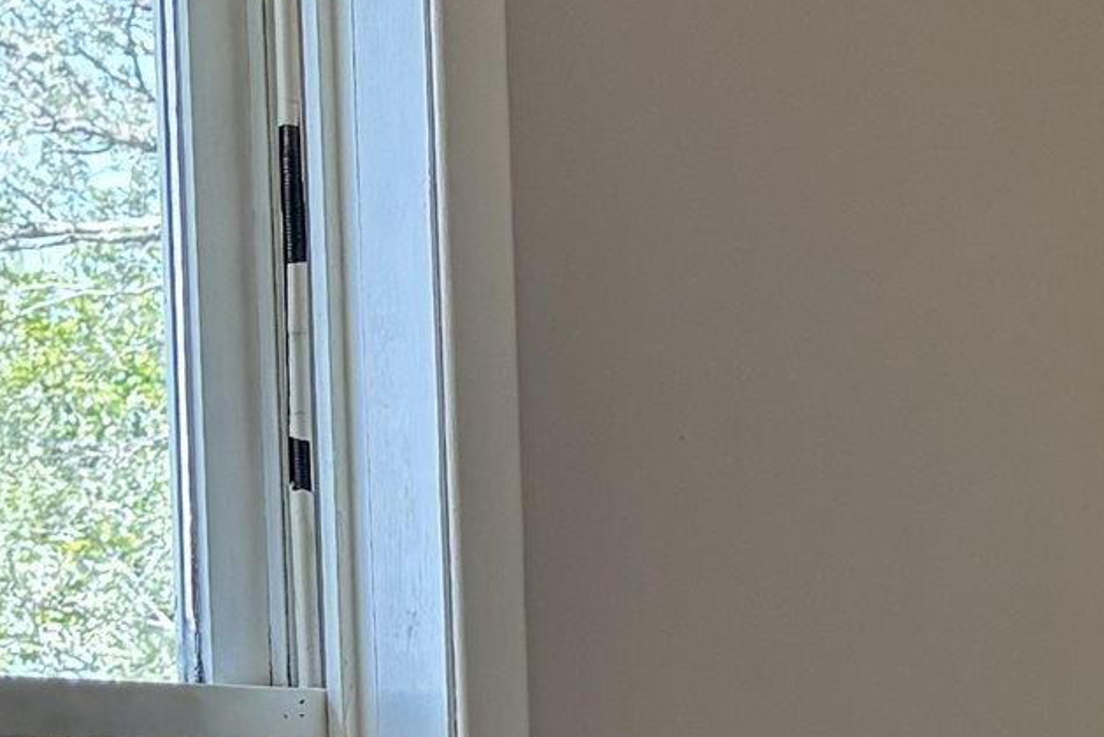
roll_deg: +1.7
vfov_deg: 10.2
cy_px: 930
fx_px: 4050
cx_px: 1811
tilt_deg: -1.3
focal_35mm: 132
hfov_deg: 14.2
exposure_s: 1/120
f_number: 1.6
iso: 80
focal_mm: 5.96
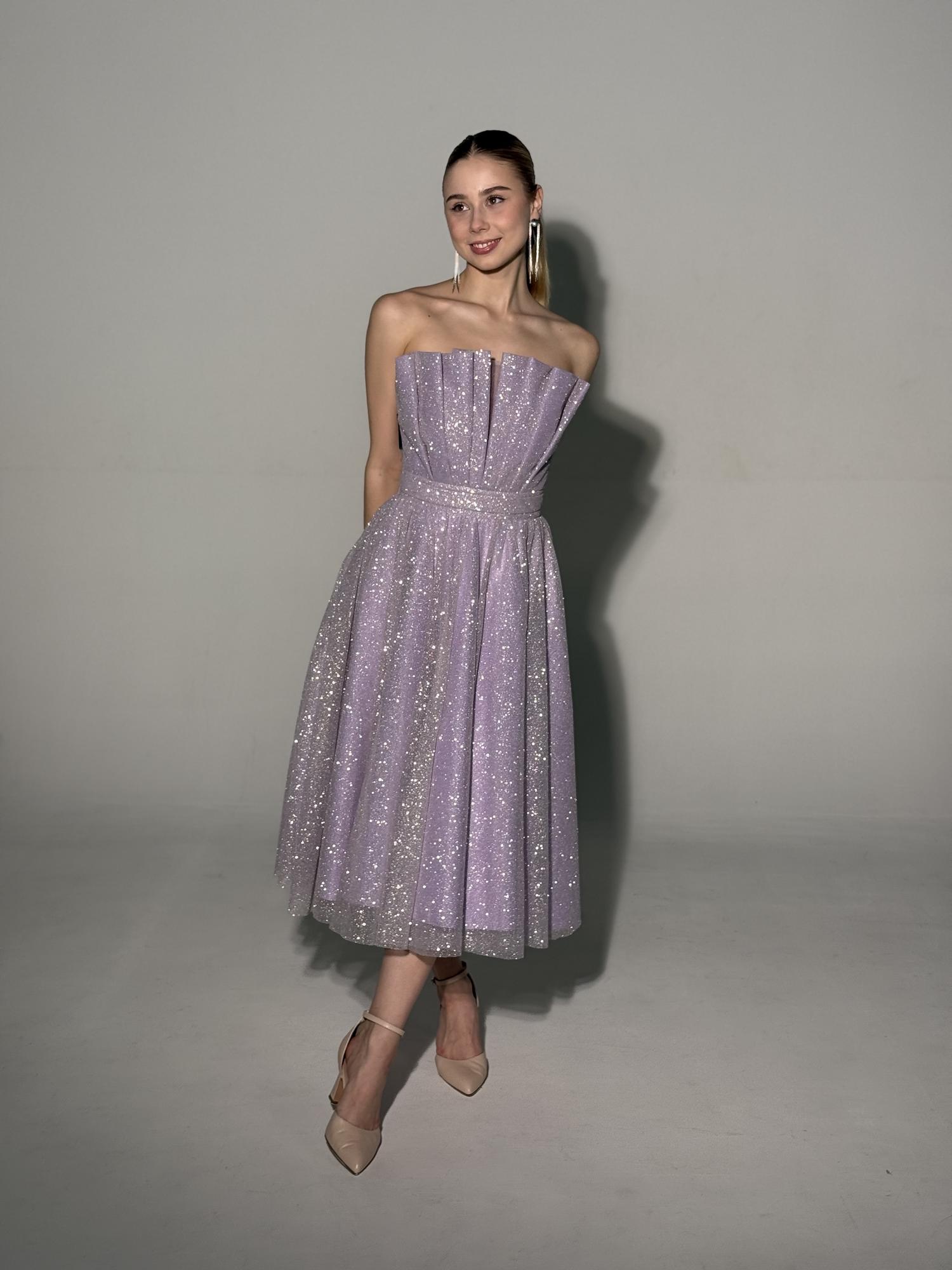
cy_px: 635
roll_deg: -0.9
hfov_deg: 30.3
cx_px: 476
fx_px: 1760
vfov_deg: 39.7
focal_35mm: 48
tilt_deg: -7.0
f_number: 1.78
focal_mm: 6.76
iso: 50
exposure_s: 1/132
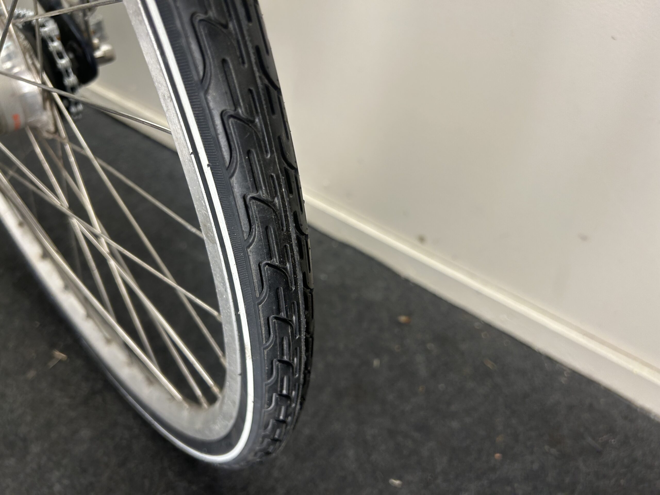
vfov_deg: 53.1
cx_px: 330
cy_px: 248
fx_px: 496
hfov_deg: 67.3
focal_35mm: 26
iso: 64
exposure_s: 1/100
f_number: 1.5
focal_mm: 5.7
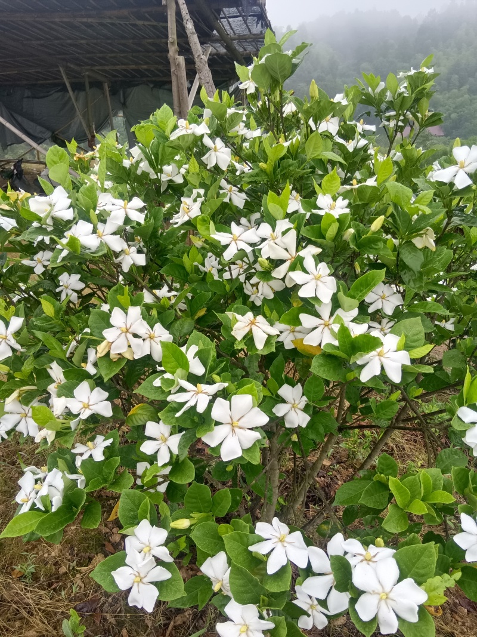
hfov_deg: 53.1
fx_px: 478
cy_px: 318
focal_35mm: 26
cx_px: 238
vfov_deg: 67.3
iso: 263
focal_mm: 3.96
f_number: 1.8
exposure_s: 1/100
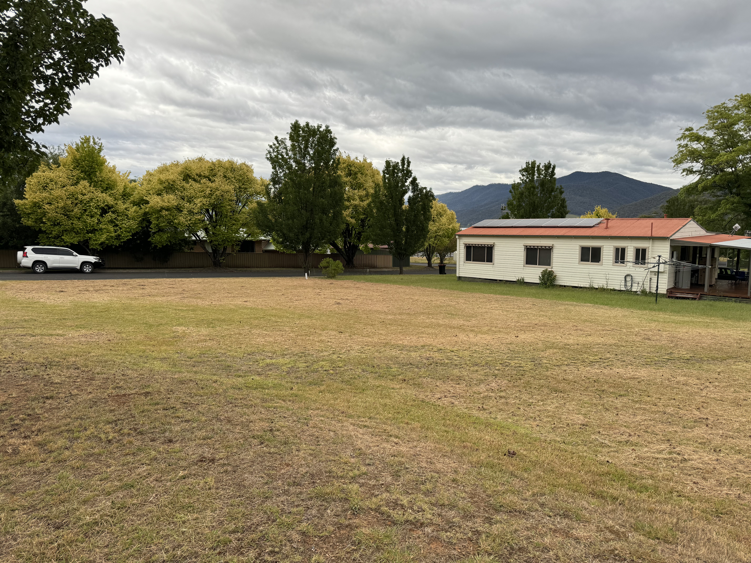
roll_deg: +0.3
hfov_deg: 71.6
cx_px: 376
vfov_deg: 56.8
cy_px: 282
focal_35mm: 24
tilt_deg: -6.6
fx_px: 521
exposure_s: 1/385
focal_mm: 6.86
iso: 80
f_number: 1.78
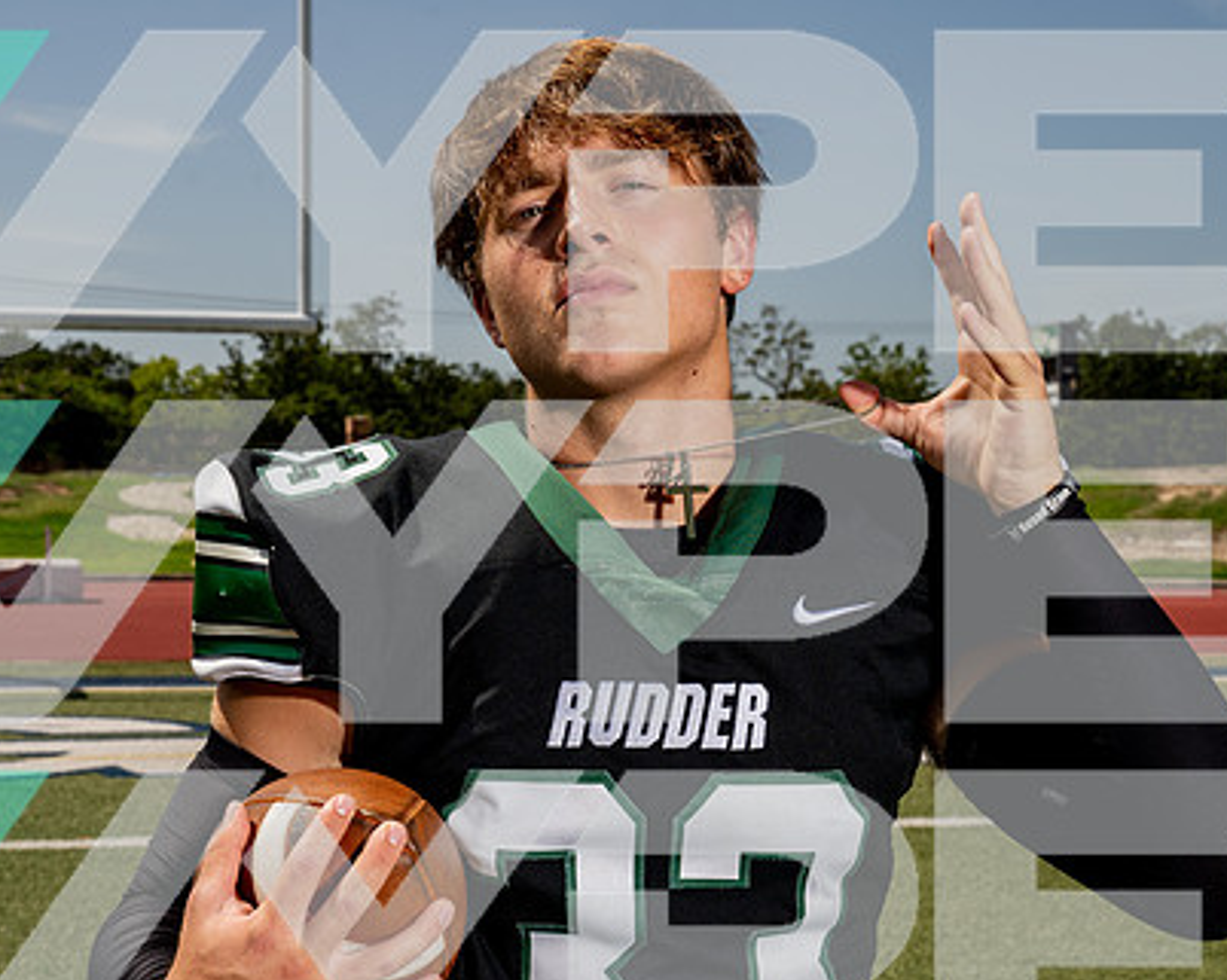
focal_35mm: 65
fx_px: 2359
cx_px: 497
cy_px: 560
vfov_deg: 23.4
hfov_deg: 29.1
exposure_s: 1/250
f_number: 11
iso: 100
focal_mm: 46
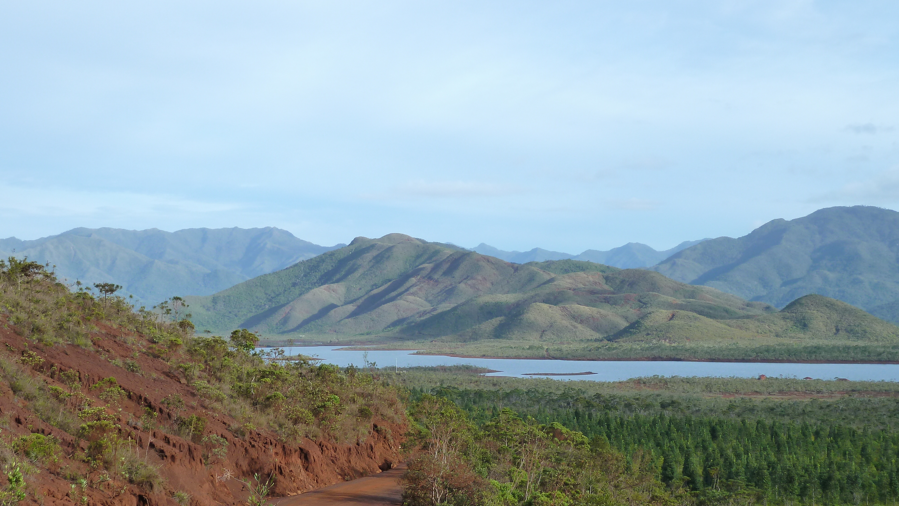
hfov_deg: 32.4
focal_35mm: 65
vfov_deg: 18.5
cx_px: 446
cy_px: 310
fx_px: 1549
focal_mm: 9.7
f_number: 3.9
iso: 125
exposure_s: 1/320
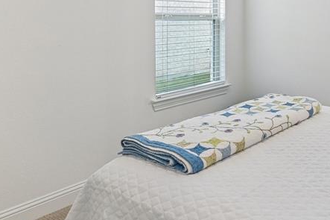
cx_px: 283
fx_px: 350
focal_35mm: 38
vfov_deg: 32.8
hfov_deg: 46.6
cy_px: 14
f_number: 8
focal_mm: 16.5
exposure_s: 1/40
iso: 400
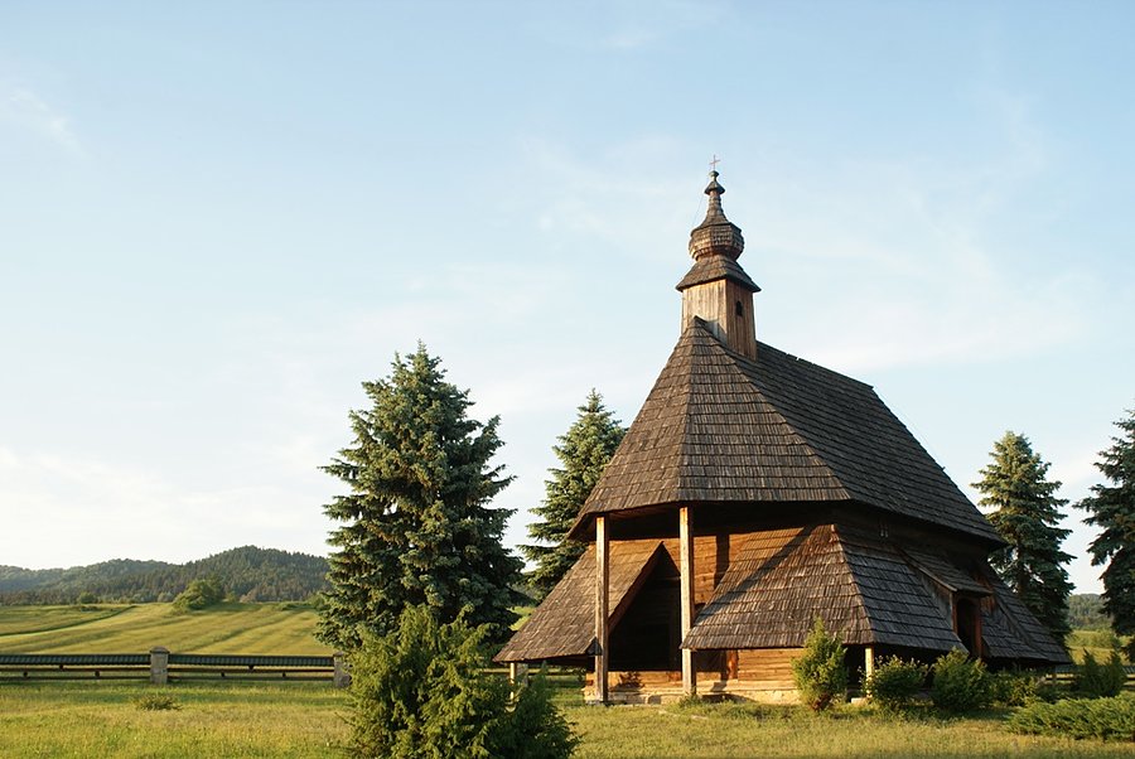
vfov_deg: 34.3
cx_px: 568
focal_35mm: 39
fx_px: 1231
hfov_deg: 49.5
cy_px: 380
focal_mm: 26
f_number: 6.3
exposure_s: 1/100
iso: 100
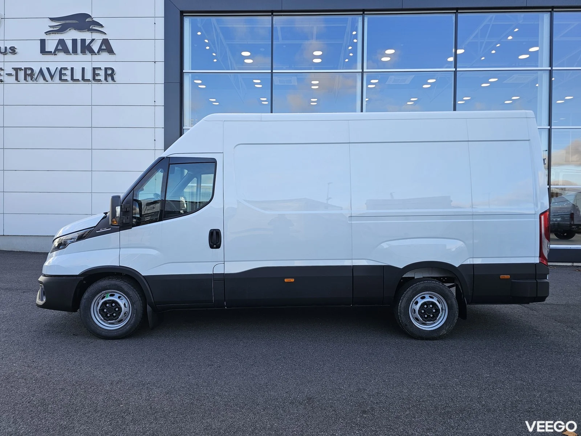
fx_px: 386
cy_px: 218
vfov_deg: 58.9
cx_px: 290
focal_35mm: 23
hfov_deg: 73.9
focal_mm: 6.3
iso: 20
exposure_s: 1/180
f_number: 1.7
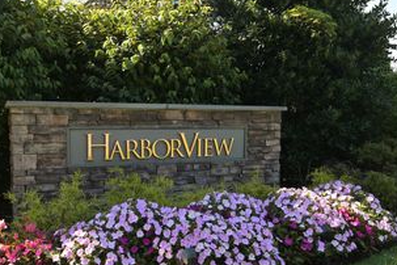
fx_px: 419
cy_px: 159
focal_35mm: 38
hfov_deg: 50.6
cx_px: 174
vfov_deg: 34.9
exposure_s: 1/80
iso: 200
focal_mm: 23
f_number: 10
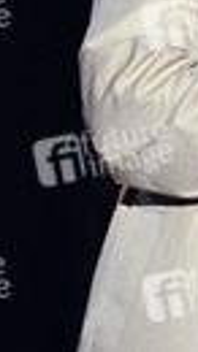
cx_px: 411
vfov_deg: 3.0
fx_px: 6794
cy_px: -49
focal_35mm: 727
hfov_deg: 1.7
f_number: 5.6
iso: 2000
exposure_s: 1/160
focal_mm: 200
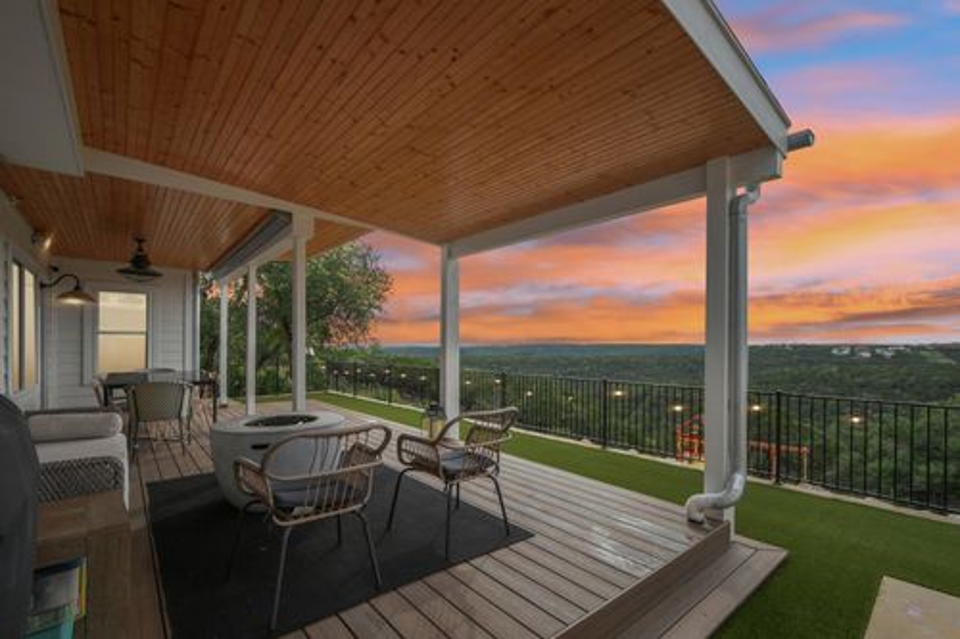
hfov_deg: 100.4
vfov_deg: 77.3
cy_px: 320
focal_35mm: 15
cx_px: 480
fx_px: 400
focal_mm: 10
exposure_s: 1/500
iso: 400
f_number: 8
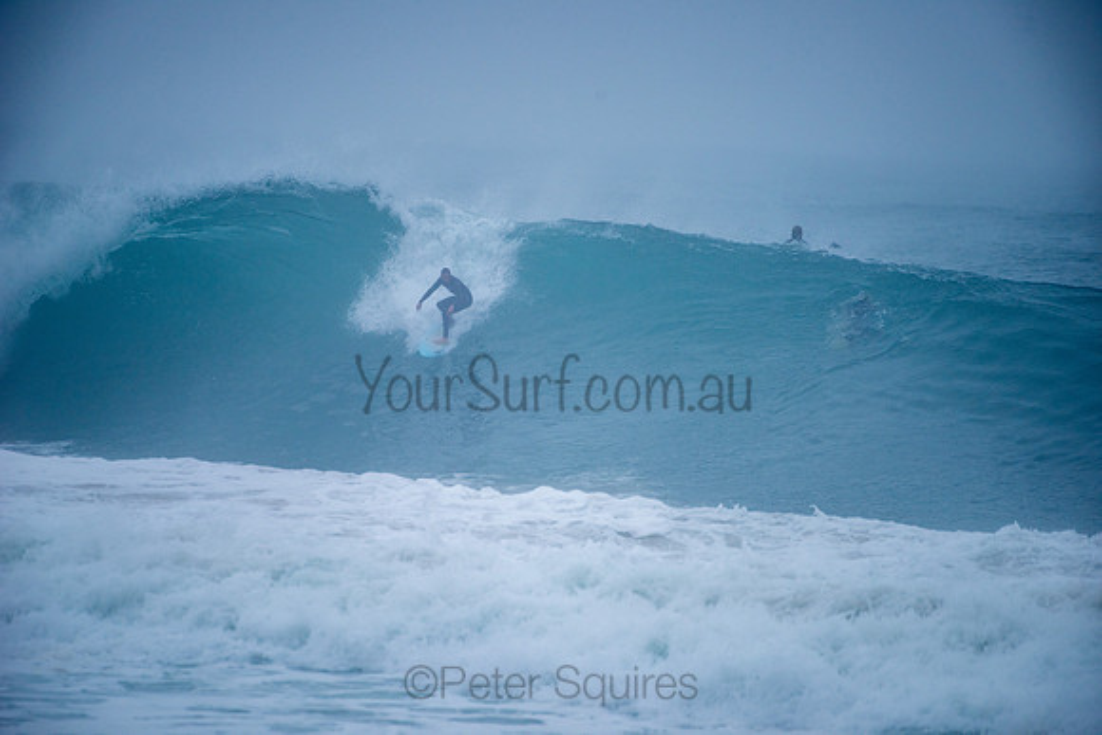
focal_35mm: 500
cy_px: 368
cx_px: 551
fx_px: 15308
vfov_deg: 2.8
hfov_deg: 4.1
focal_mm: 500
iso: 250
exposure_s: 1/1000
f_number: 5.6
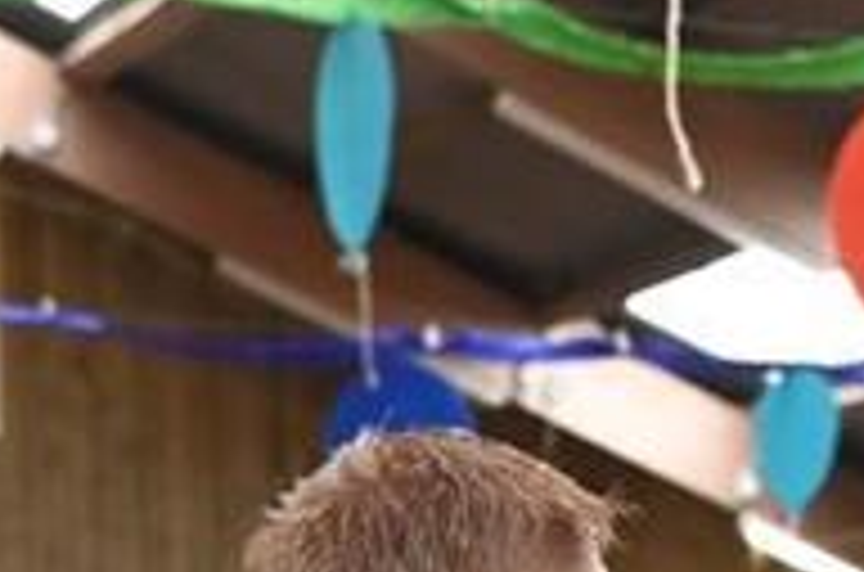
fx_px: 4333
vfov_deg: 7.1
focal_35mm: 181
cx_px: 1418
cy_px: 1376
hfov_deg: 10.8
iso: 1250
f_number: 5
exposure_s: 1/100
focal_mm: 35
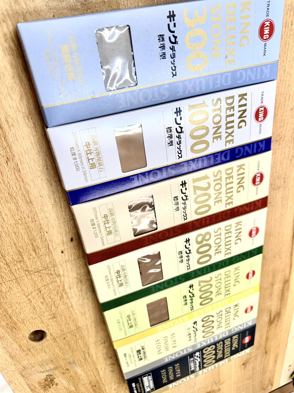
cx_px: 147
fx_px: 272
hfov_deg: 56.8
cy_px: 196
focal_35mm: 24
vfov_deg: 71.6
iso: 64
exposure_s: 1/184
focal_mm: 6.76
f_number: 1.78
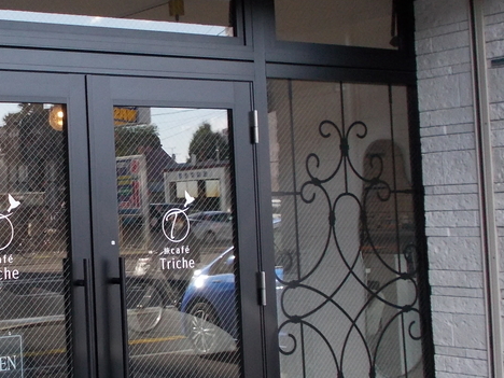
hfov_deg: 24.5
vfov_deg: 19.1
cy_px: 151
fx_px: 1121
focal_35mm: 77
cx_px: 37
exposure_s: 1/250
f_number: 3.4
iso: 180
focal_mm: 5.3
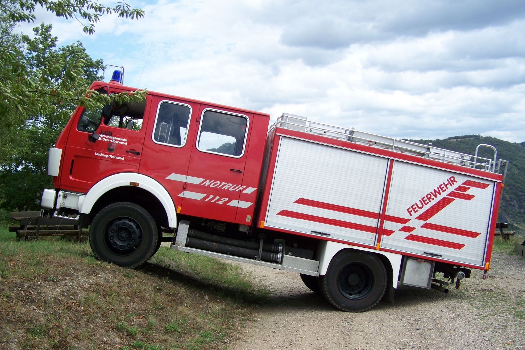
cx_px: 264
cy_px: 199
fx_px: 583
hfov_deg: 48.5
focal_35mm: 40
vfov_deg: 33.4
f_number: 4
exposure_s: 1/400
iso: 64
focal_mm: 6.3
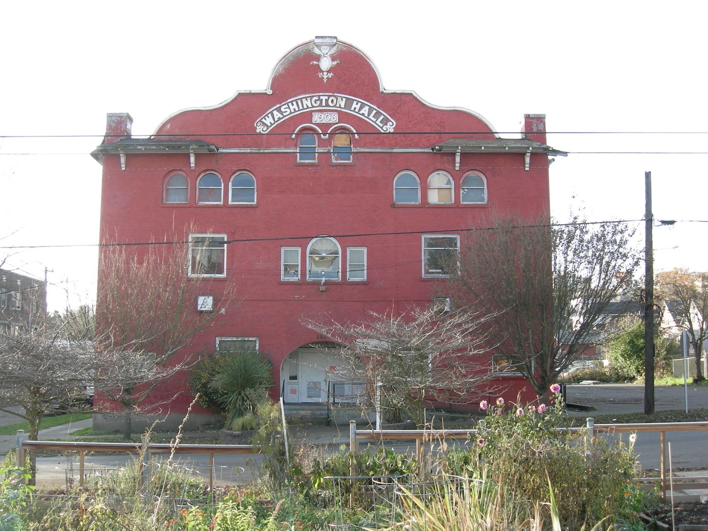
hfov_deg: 50.1
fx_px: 757
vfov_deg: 38.7
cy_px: 262
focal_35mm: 37
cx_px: 361
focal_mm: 7.5
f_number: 3.8
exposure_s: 1/71.3
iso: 64
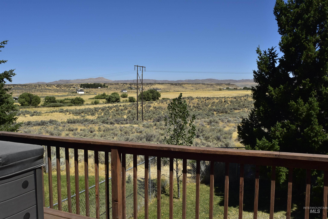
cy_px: 110
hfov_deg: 61.9
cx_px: 164
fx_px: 273
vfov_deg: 43.6
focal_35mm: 30
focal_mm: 20
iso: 320
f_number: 11
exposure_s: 1/500
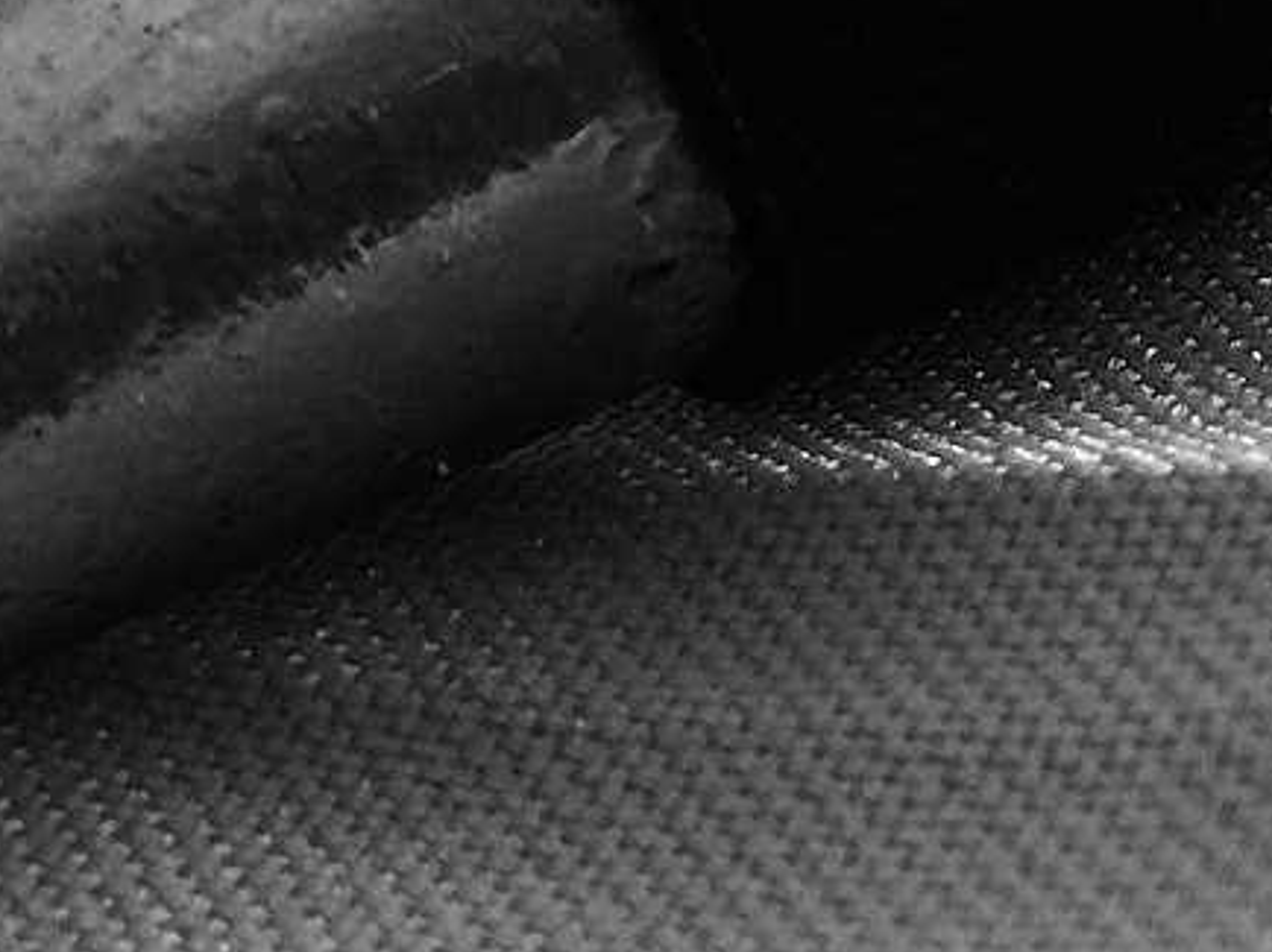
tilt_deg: -30.2
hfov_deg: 18.3
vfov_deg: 13.6
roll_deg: -0.6
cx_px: 870
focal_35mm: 107
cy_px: -48
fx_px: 3930
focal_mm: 4.15
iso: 32
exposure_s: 1/33
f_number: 2.2
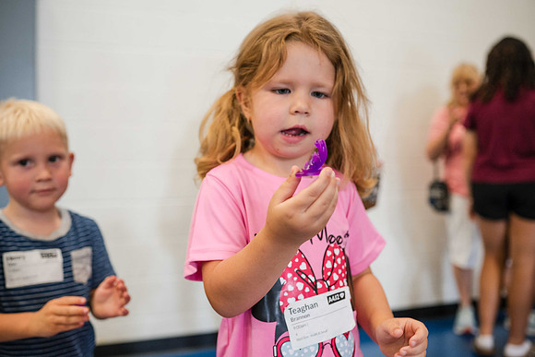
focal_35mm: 36
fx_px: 543
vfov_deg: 36.4
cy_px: 177
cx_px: 265
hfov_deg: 52.5
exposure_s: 1/125
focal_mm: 35
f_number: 2.8
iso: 2200
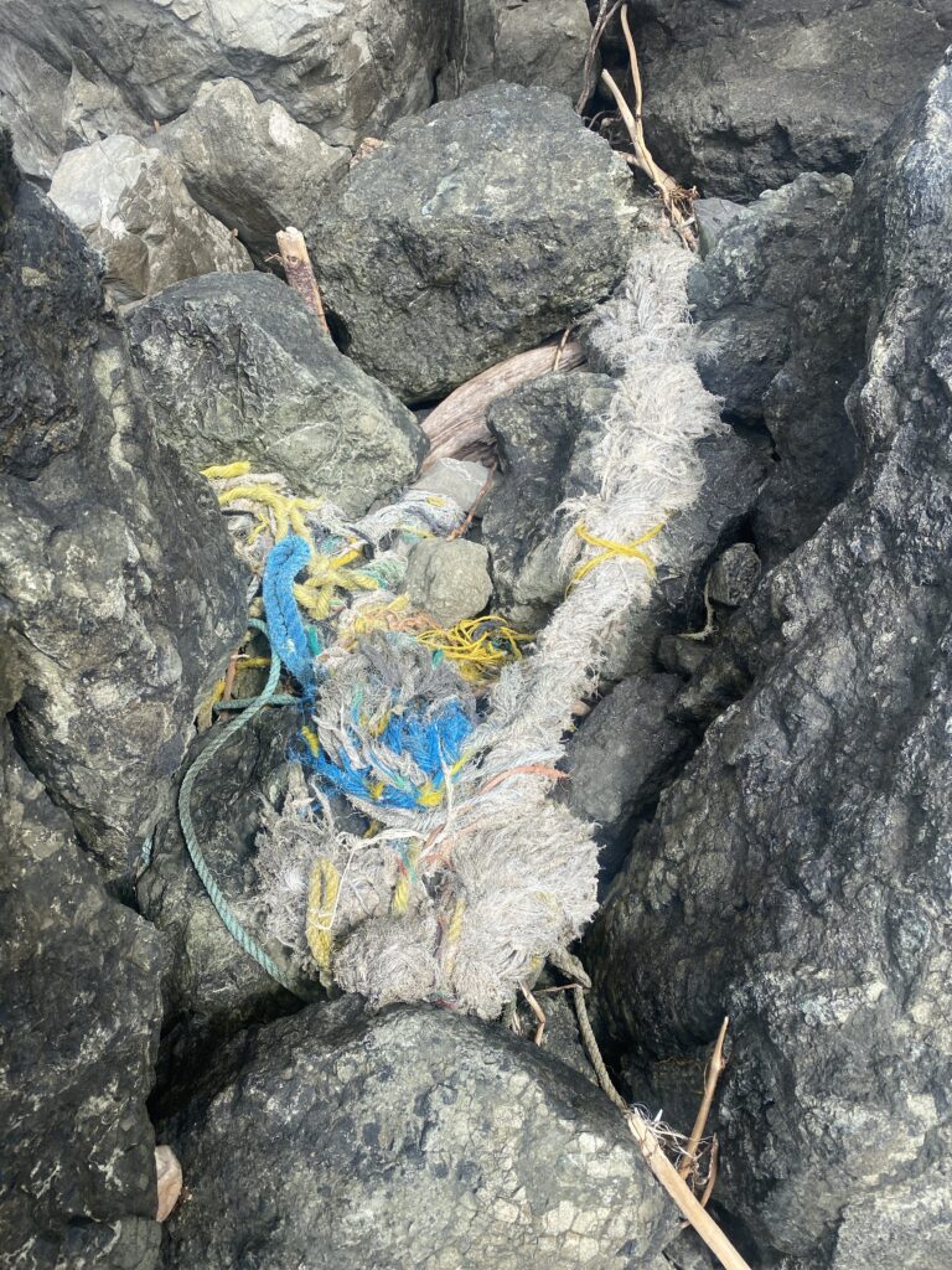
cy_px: 635
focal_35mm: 26
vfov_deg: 67.3
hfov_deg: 53.1
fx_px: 953
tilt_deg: -63.0
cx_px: 476
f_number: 1.8
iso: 32
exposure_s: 1/1218
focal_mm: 4.25
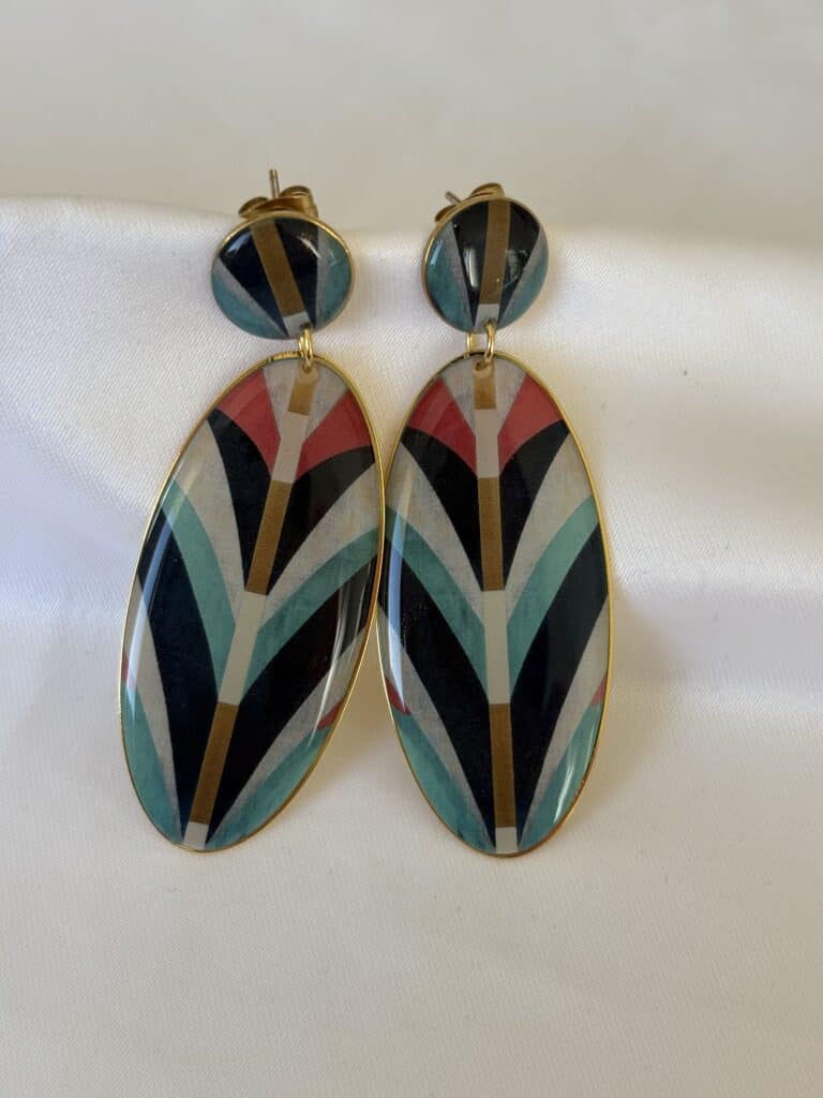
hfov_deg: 28.0
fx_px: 1648
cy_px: 549
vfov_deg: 36.8
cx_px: 412
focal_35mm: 52
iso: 25
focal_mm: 5.96
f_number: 1.6
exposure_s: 1/176
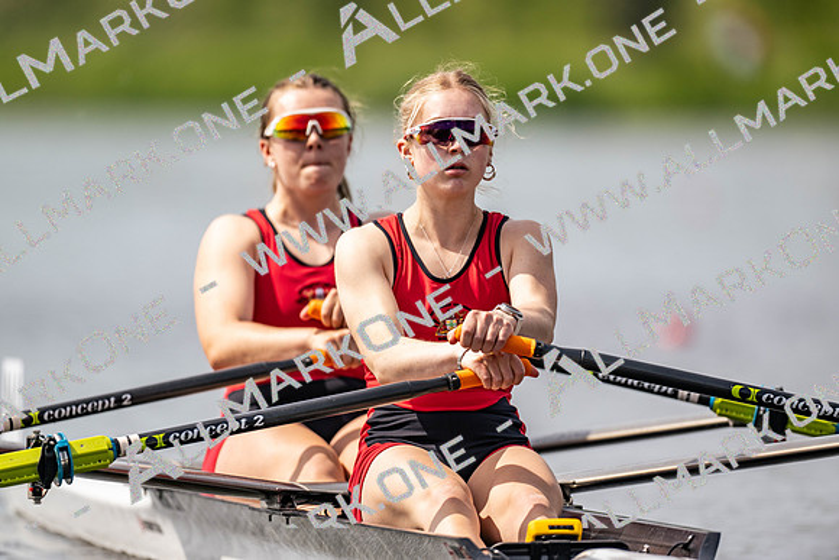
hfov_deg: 3.4
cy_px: 280
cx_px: 420
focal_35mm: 600
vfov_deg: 2.3
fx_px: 13986
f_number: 4
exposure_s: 1/2500
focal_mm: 600
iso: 220
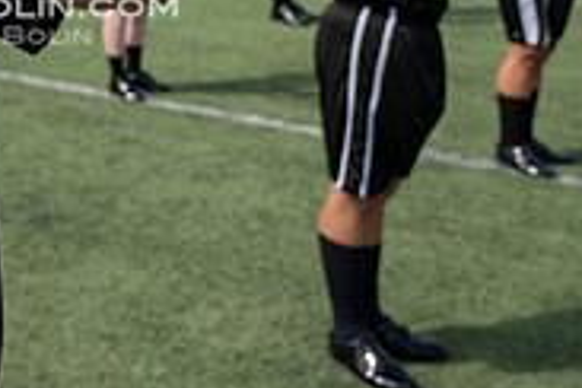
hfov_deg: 25.0
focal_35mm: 76
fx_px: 1229
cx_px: -41
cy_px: -107
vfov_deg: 17.0
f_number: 5
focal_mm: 24
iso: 200
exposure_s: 1/1600
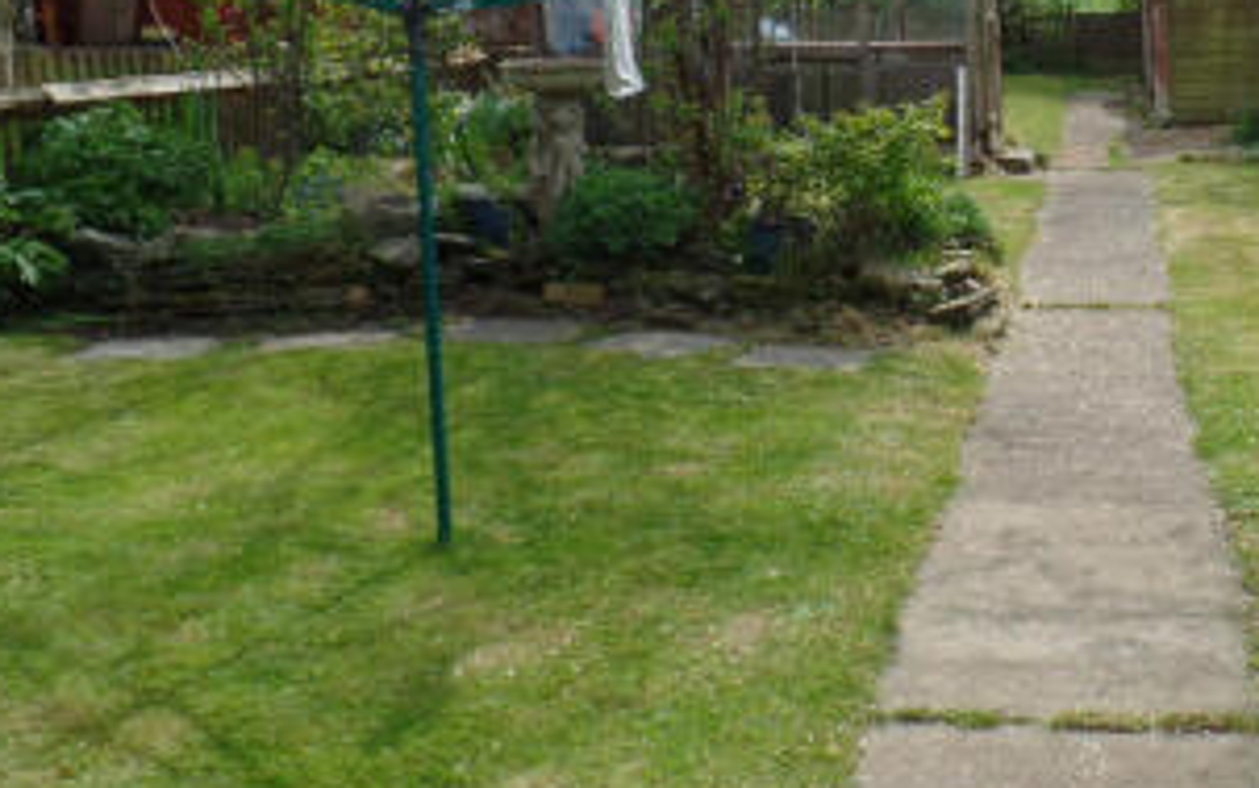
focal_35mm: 47
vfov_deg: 27.4
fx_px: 1613
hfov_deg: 39.3
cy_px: 319
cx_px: 1157
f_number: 3.2
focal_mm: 4.1
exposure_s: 1/500
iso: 80
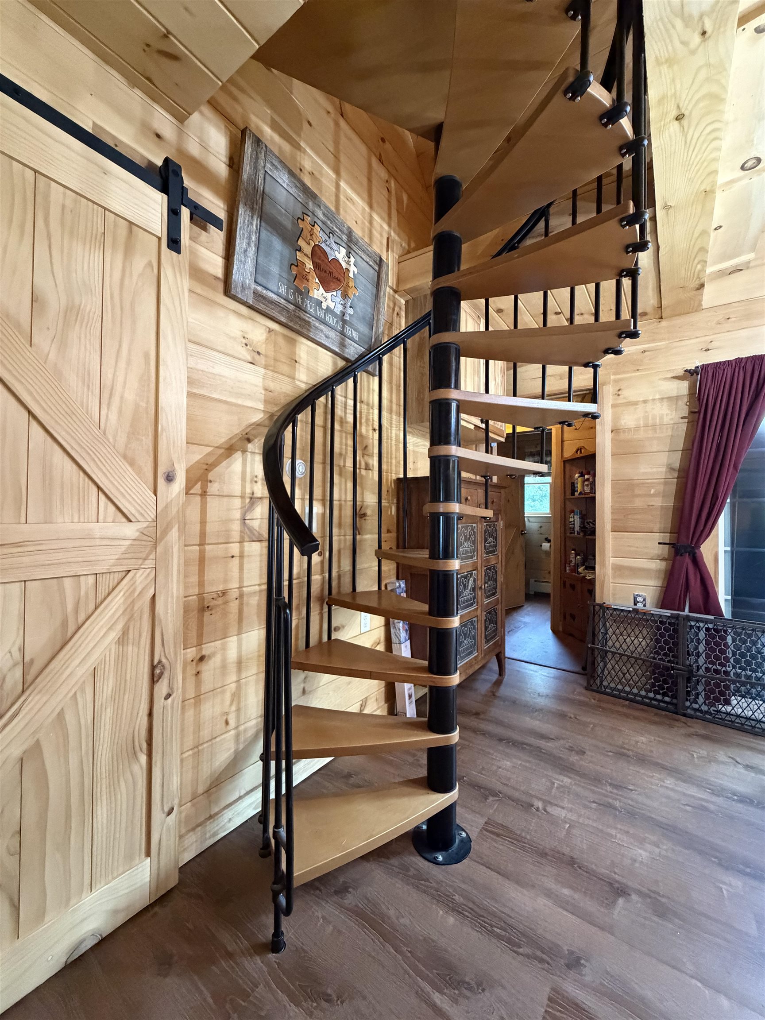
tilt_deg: +0.4
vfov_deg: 102.1
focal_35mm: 14
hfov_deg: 85.7
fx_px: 413
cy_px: 510
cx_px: 382
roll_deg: -0.5
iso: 1000
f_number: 2.2
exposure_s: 1/60
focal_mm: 2.22
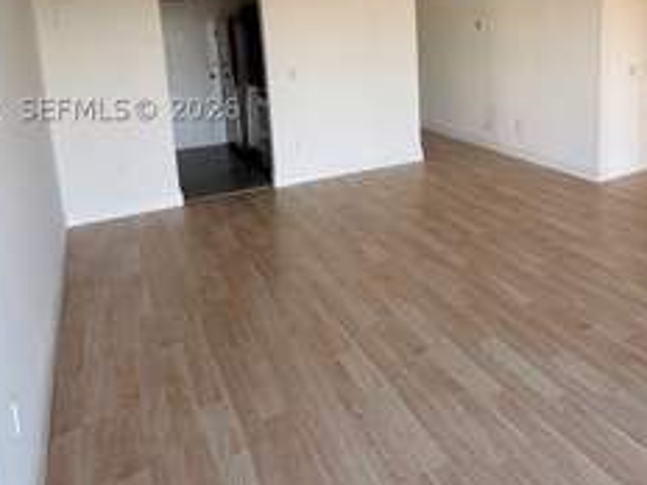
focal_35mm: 29
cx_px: 496
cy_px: 109
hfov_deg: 58.0
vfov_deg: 46.1
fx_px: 542
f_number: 2.2
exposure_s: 1/121
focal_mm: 2.22
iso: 100
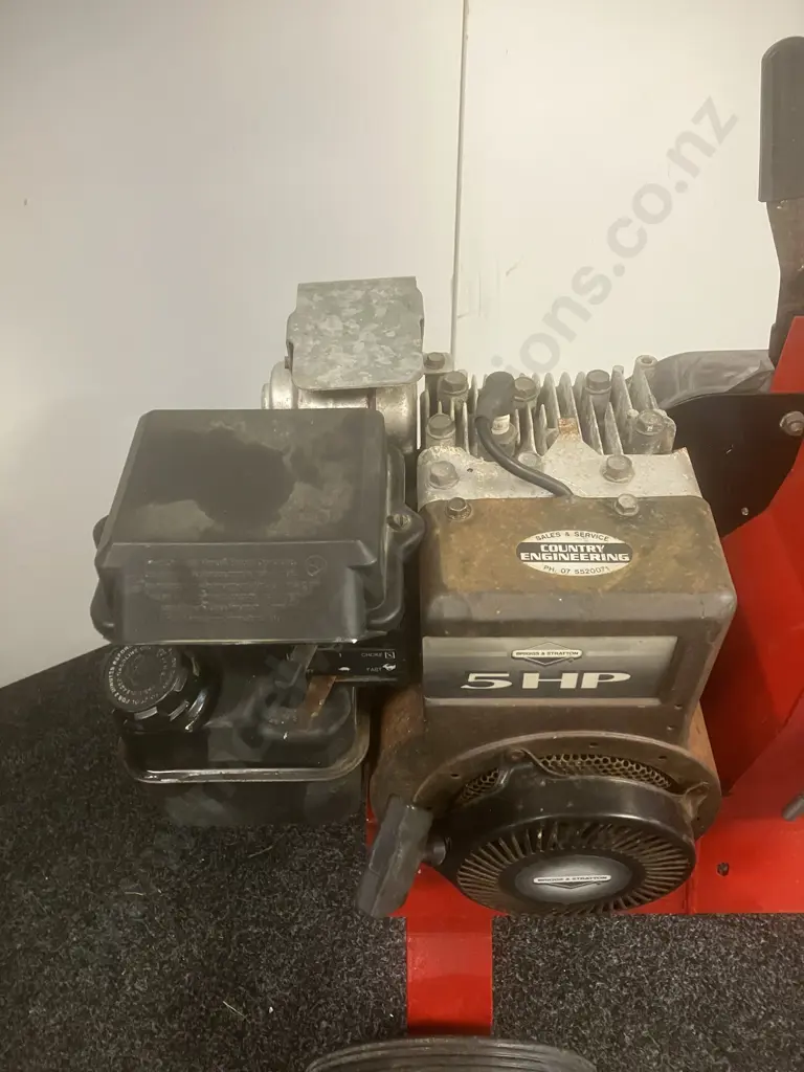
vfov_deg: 63.4
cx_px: 402
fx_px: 867
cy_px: 536
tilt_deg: -46.1
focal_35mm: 28
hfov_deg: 49.7
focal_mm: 3.99
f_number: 1.8
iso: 320
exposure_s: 1/50
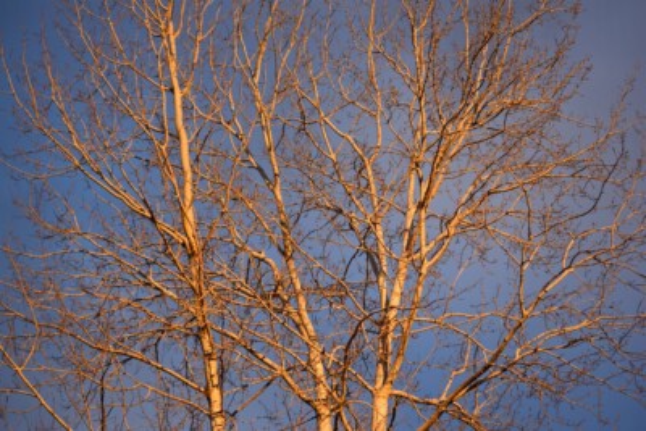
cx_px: 323
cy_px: 216
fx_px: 1481
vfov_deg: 16.6
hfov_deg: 24.6
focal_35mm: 82
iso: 400
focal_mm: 55
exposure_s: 1/1000
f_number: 4.5
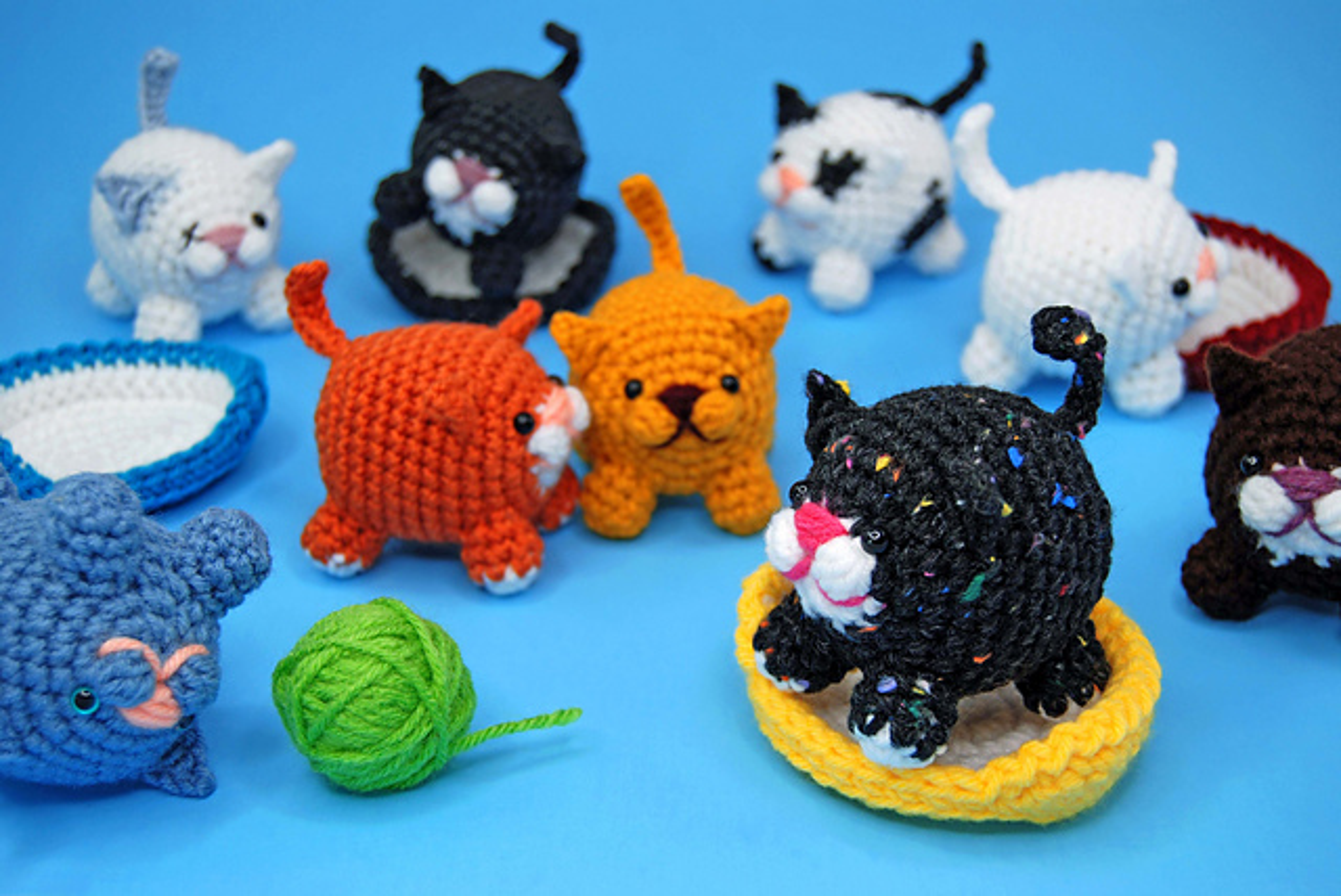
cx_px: 670
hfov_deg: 42.3
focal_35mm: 46
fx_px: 1734
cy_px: 448
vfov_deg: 29.0
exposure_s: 1/80
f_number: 4.5
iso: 100
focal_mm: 31
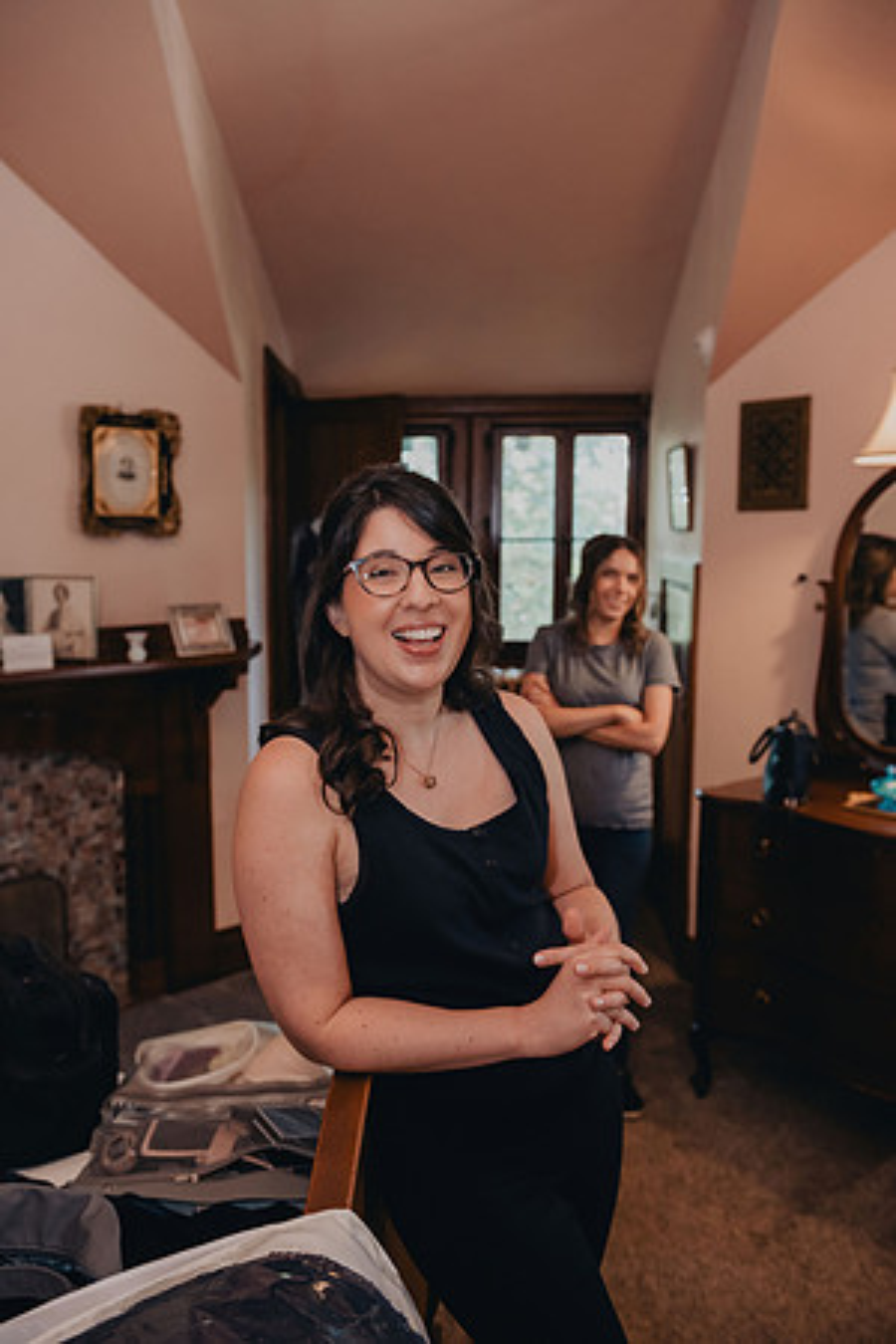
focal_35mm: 31
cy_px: 672
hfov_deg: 42.3
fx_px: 1157
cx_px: 448
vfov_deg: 60.3
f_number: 3.5
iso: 2000
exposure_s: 1/200
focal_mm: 31
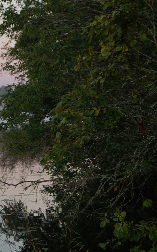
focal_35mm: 102
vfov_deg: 20.2
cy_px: 58
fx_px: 699
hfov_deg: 12.0
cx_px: -107
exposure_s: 1/60
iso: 100
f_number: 4
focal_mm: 26
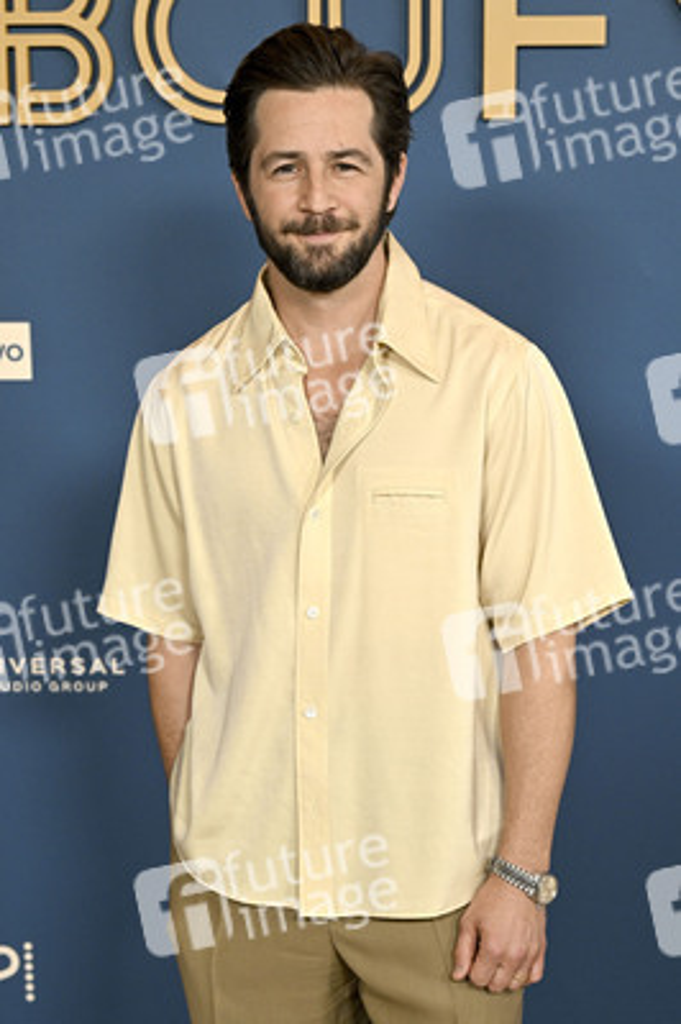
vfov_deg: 27.7
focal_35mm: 73
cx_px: 340
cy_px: 512
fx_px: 2075
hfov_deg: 18.6
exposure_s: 1/320
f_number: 5.6
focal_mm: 73
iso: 2000
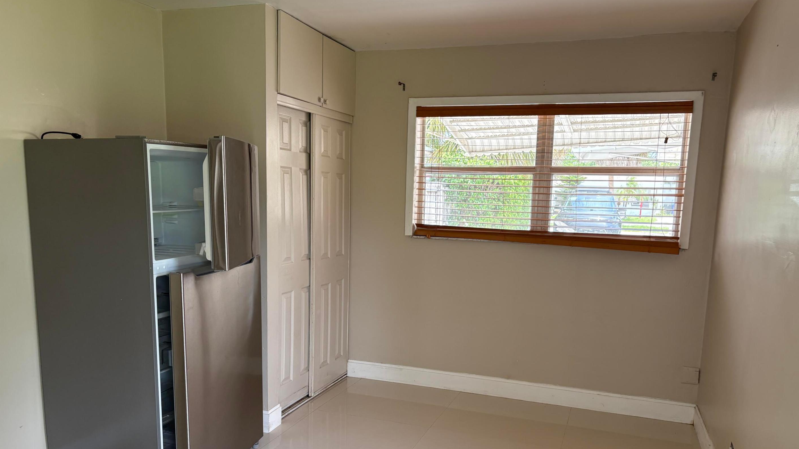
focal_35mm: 29
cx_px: 408
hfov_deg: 66.1
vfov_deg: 40.0
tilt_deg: -7.5
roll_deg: -1.4
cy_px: 272
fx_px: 614
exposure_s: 1/236
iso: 100
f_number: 1.6
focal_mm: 5.96
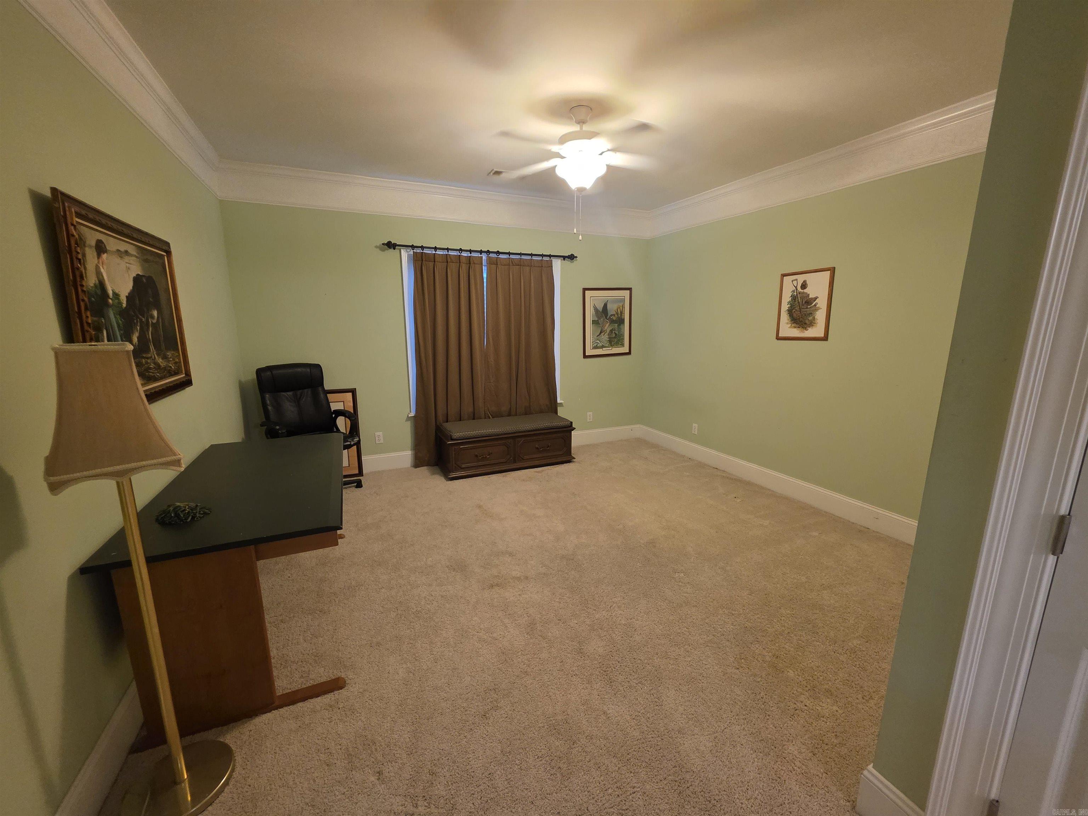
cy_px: 408
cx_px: 544
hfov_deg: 106.2
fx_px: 409
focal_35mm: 13
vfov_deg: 89.9
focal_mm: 2.2
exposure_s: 1/60
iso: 500
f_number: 1.9
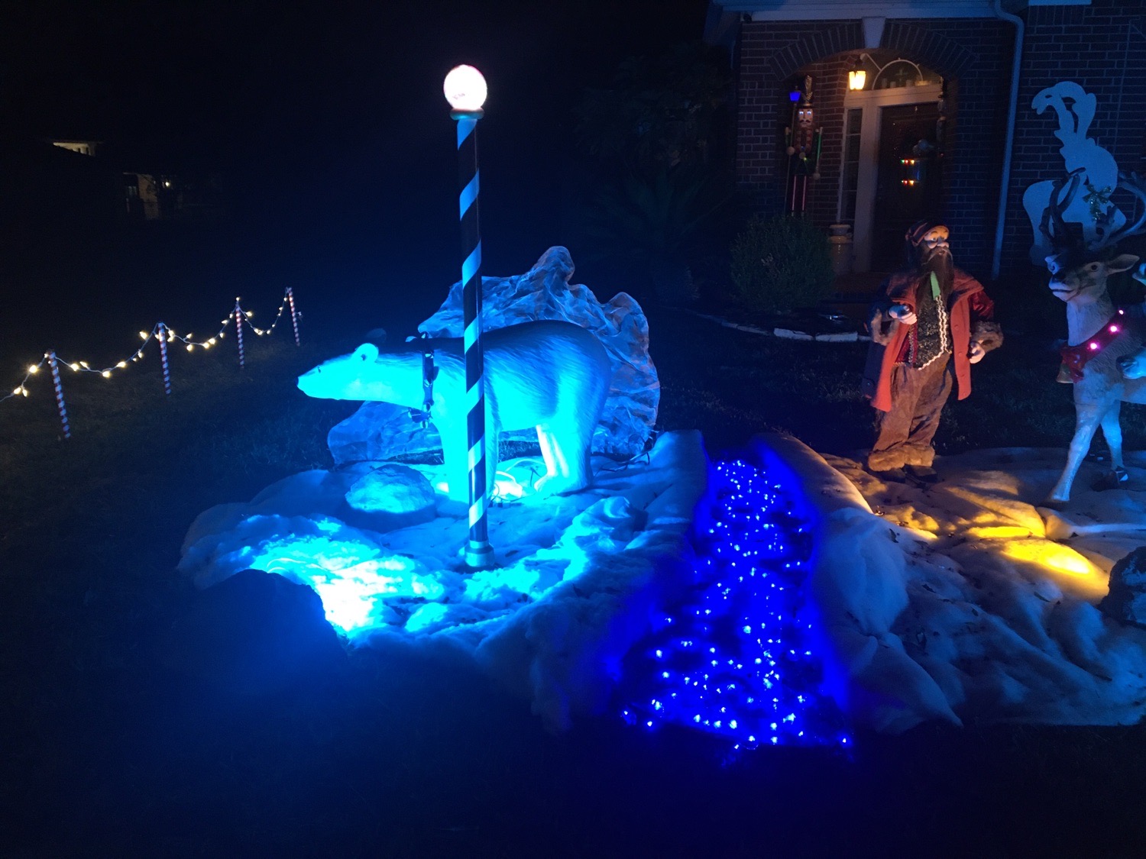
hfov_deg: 61.7
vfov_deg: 48.2
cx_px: 573
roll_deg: -0.1
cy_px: 430
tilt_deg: -13.8
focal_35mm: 29
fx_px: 960
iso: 200
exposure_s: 1/24
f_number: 2.2
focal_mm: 4.15
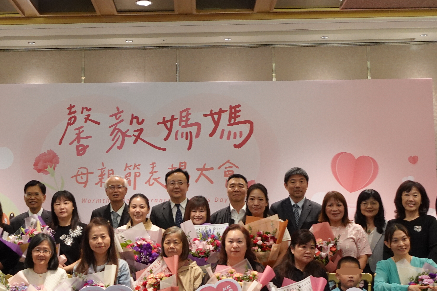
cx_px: 160
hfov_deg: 30.8
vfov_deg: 20.9
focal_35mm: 65
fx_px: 789
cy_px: 147
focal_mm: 13.4
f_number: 2.8
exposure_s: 1/60
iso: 800
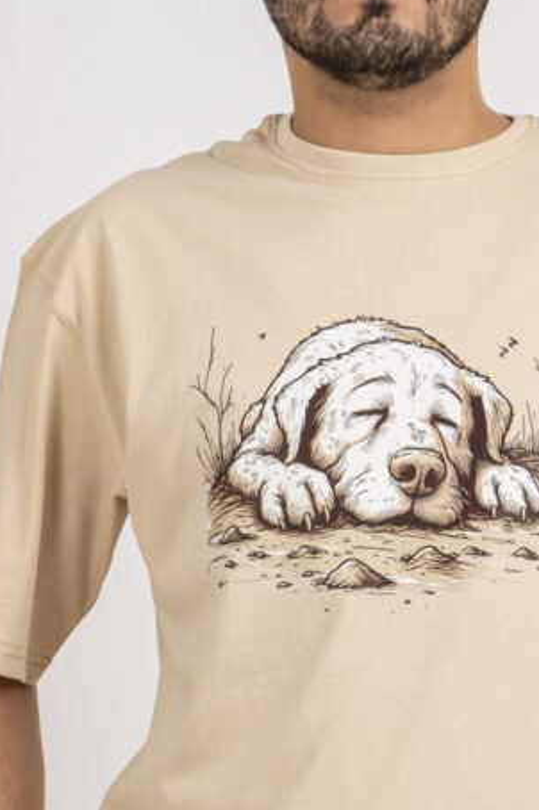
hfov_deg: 6.8
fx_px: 4521
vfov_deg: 10.2
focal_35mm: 201
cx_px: 410
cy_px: 471
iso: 200
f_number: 14
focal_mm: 50.5
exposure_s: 1/125
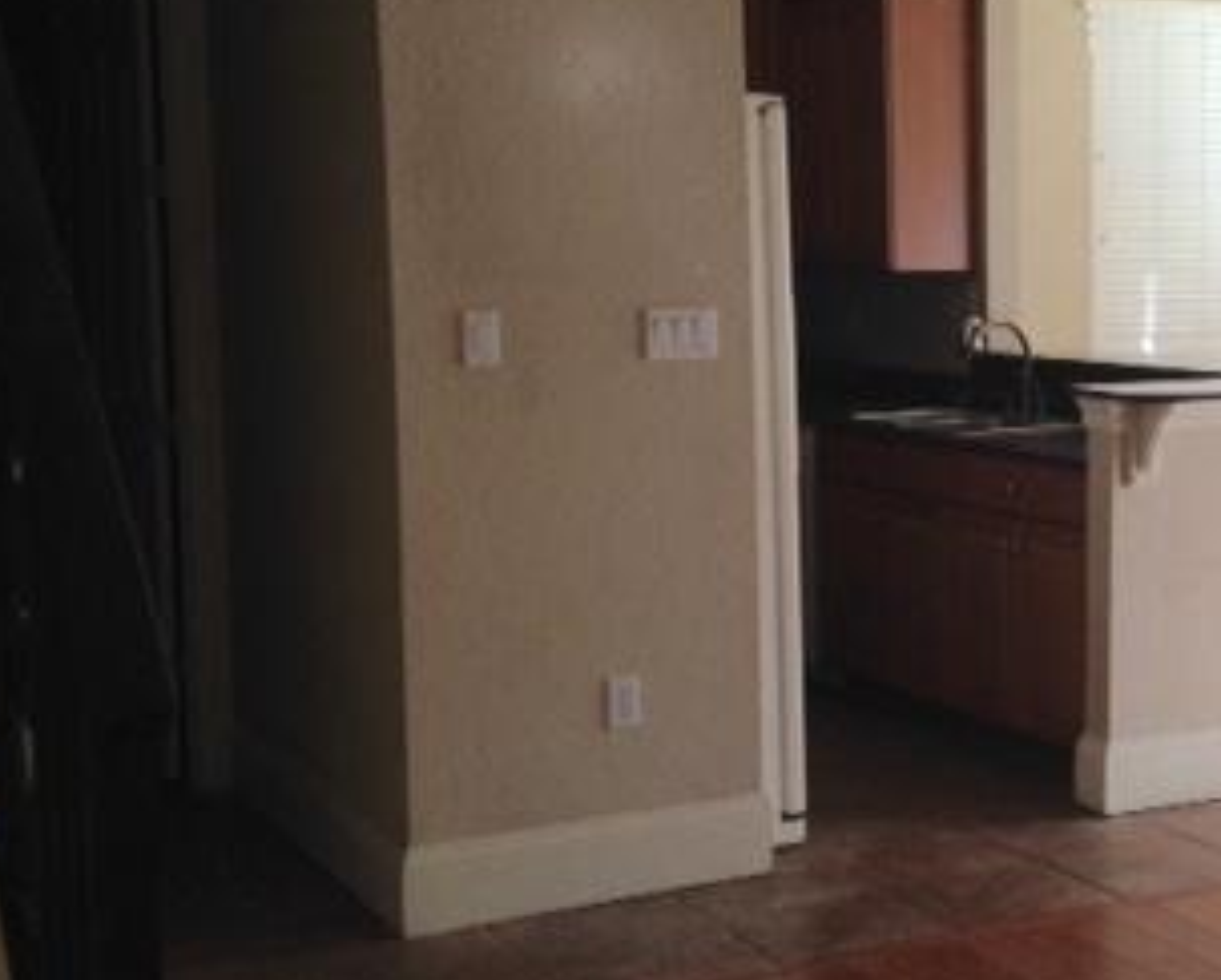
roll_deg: -0.1
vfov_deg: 22.5
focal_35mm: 68
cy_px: 488
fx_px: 2460
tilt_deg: -7.9
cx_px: 1169
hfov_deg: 26.6
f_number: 2.4
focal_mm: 4.12
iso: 80
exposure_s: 1/120
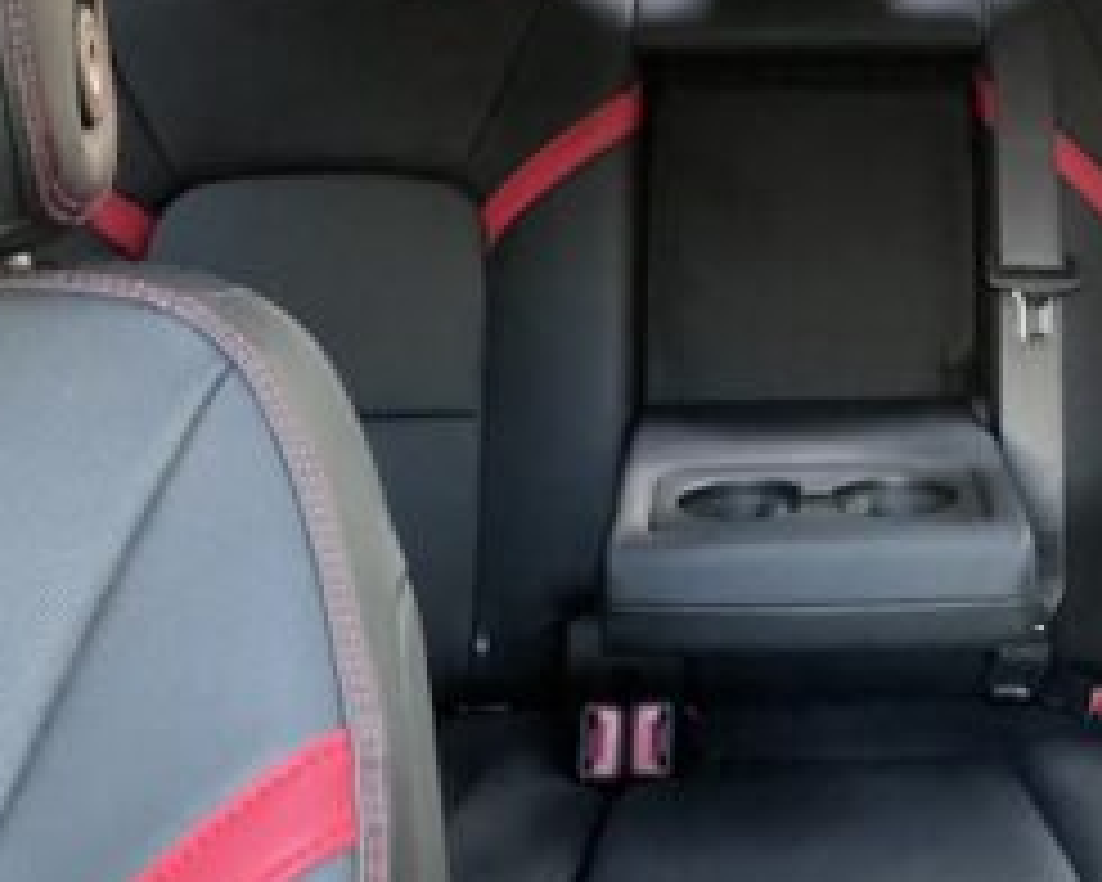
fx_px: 1794
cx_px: 918
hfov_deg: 33.0
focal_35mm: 55
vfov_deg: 26.8
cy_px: 122
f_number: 2.2
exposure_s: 1/30
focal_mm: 2.71
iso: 640
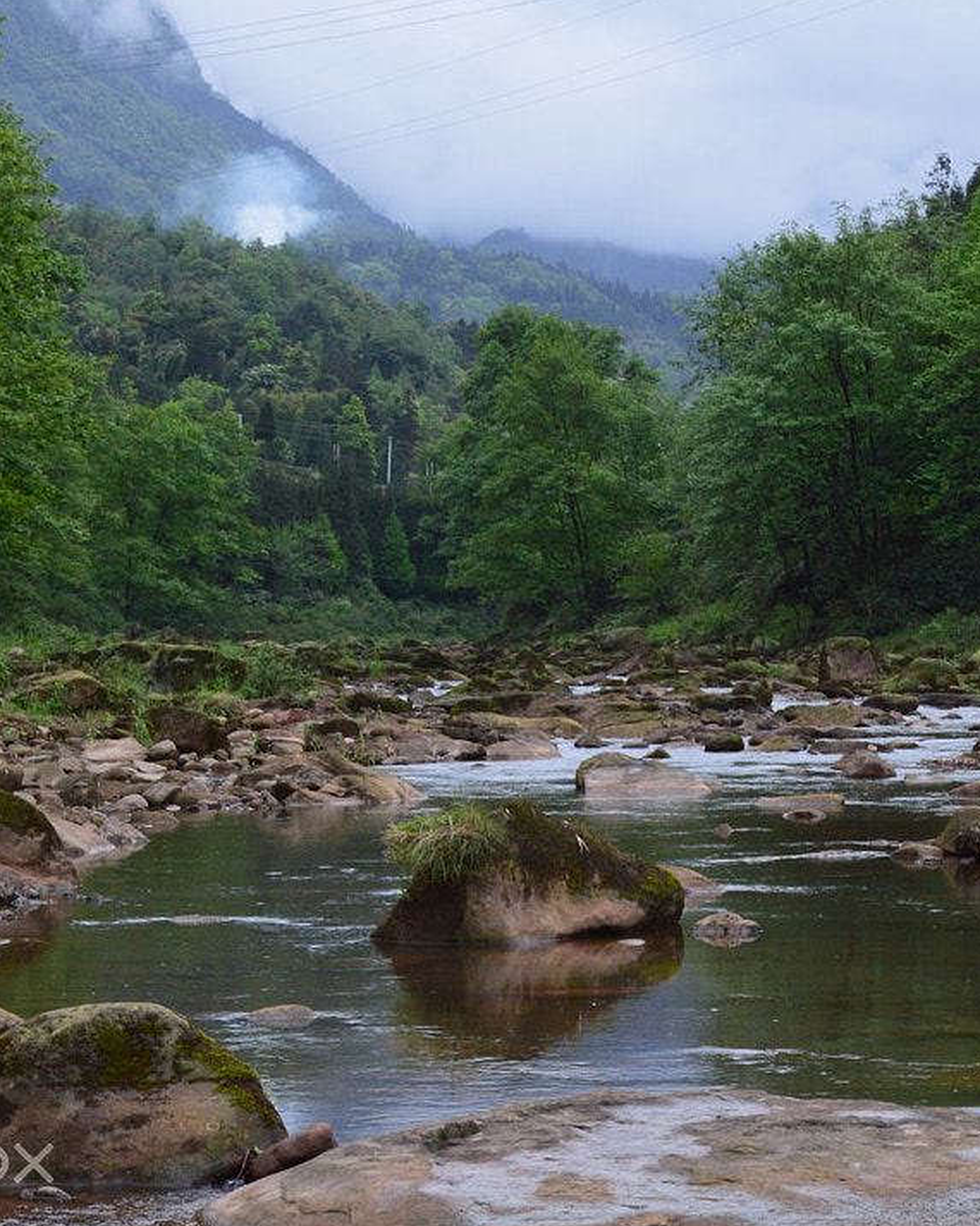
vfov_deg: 19.0
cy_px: 493
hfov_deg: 15.0
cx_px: 1002
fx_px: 3663
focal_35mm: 101
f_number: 9
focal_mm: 32
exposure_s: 1/125
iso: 400
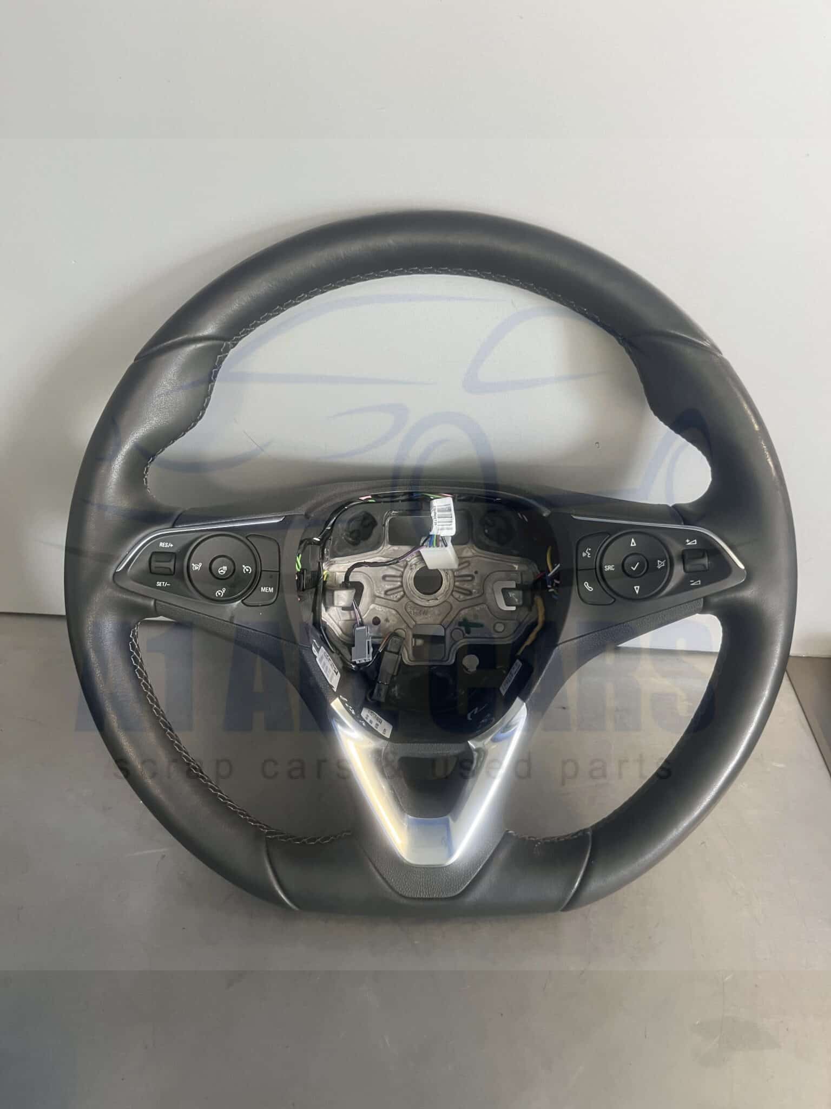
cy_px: 554
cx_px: 416
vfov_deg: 67.3
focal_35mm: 26
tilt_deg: -37.1
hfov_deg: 53.1
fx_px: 832
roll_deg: +0.3
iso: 100
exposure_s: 1/50
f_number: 1.6
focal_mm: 5.1
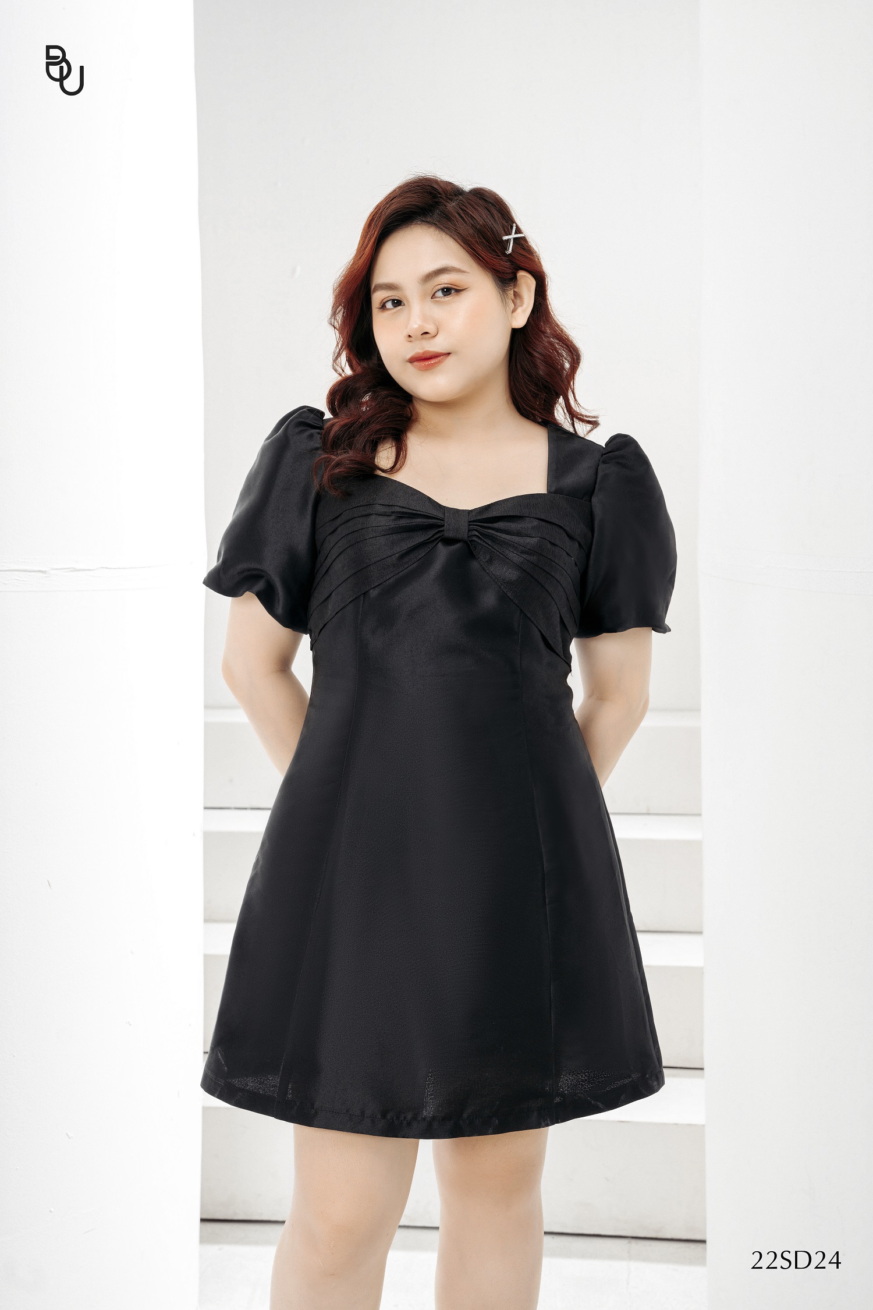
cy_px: 655
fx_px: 1746
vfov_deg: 41.1
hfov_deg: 28.1
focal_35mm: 48
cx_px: 436
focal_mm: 48
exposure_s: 1/200
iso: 100
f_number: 6.3
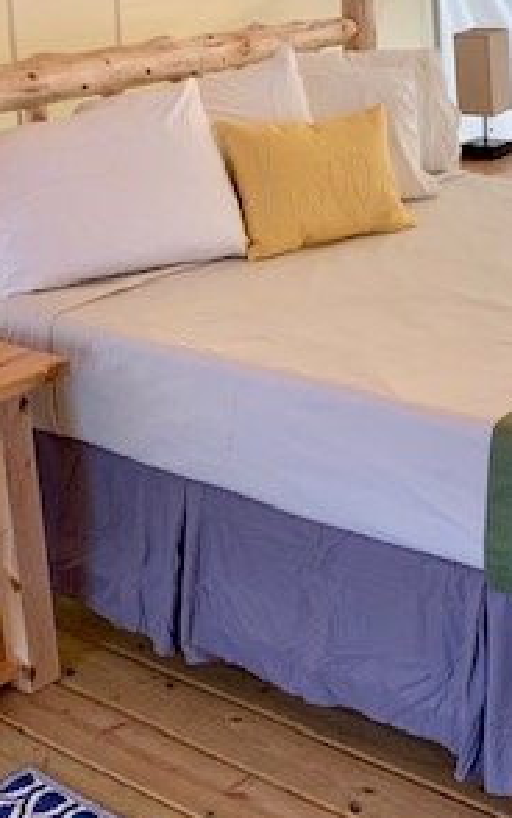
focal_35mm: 60
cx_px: 484
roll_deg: +0.9
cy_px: 281
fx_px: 1338
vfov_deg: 33.7
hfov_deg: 21.1
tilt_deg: -17.6
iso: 64
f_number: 1.8
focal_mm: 4.25
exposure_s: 1/120
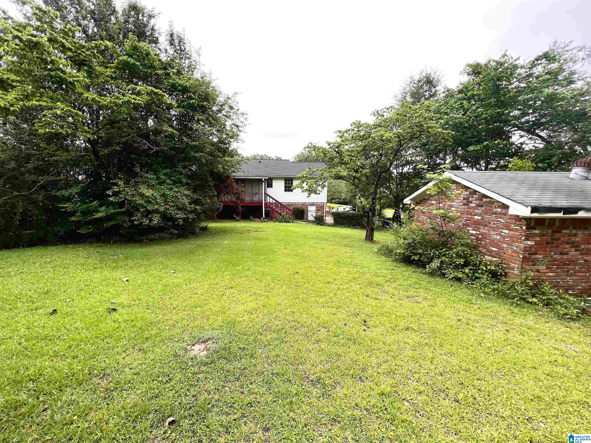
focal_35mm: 13
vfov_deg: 89.9
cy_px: 222
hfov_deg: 106.2
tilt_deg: -7.8
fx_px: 222
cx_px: 296
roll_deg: -1.0
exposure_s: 1/287
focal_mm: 1.57
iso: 32
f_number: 1.8
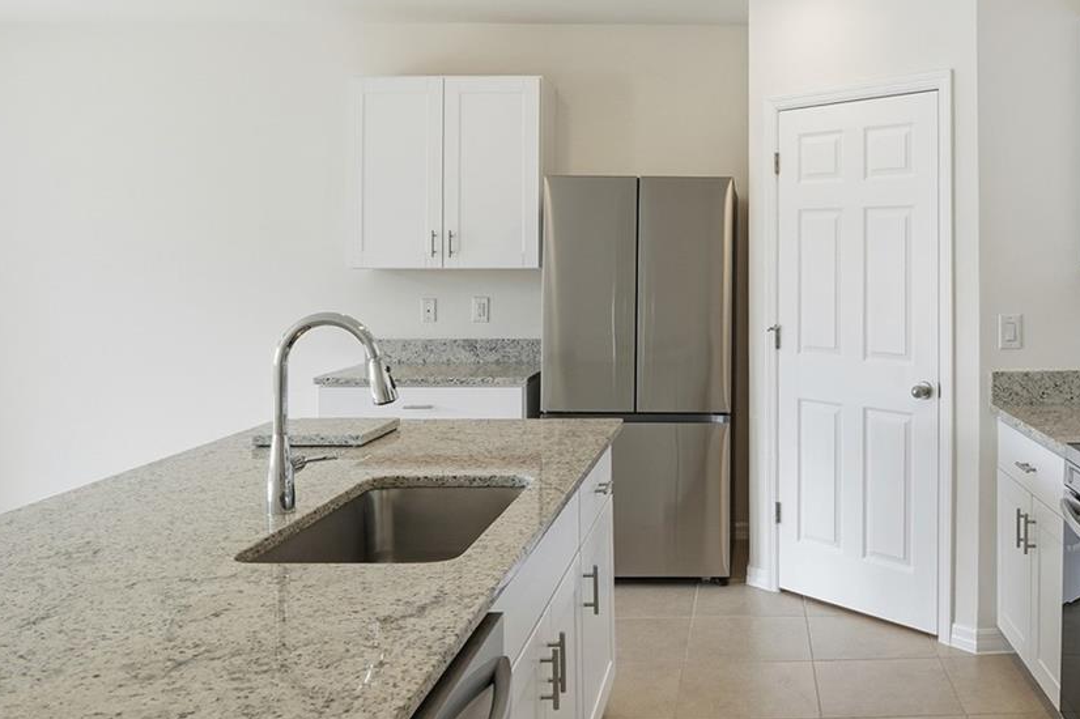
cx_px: 803
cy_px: 268
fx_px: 930
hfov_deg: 57.4
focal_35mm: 31
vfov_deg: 42.0
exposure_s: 1/160
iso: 400
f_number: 9
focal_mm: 16
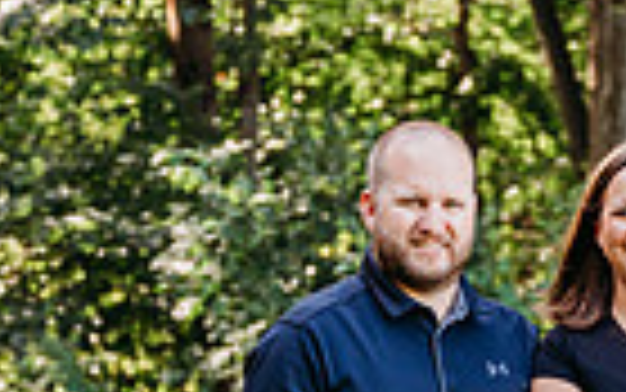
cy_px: 433
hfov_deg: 13.4
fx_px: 2645
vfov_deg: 8.4
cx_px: 558
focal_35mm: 155
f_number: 2.8
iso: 640
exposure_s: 1/640
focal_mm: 47
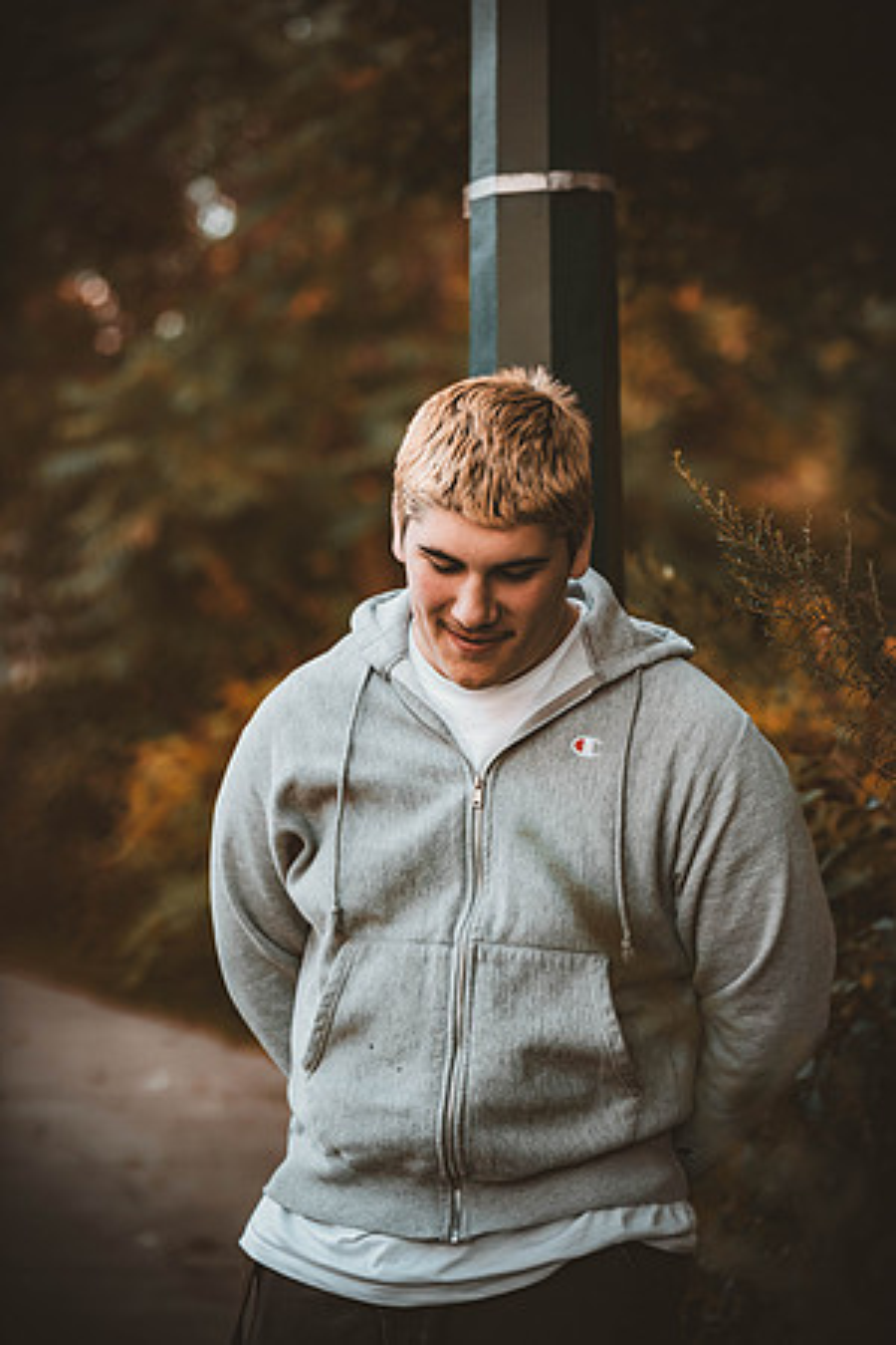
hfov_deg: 13.7
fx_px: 3733
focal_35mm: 100
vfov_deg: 20.4
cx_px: 448
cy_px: 672
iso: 1600
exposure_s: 1/400
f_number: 2.8
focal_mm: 100
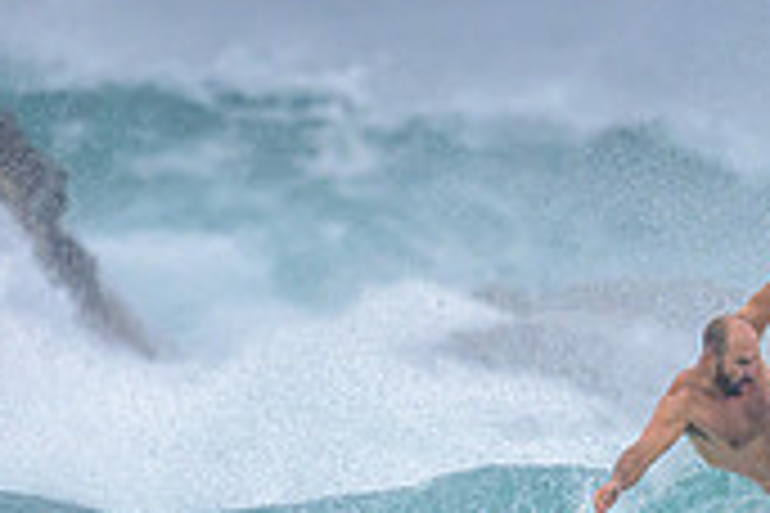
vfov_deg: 0.4
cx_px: 849
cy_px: 496
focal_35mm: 3214
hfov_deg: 0.6
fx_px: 68739
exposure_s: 1/2000
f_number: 6.3
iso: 640
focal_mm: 800
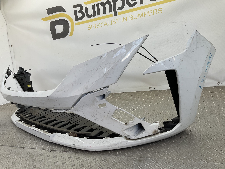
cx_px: 112
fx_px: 188
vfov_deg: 48.2
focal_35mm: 29
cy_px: 84
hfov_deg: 61.7
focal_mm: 3
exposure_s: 1/136
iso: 16
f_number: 1.8
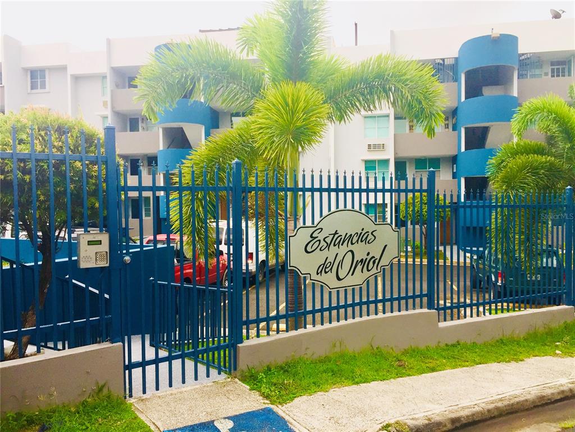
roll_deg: -0.7
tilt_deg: -0.6
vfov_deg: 48.2
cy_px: 216
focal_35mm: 29
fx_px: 482
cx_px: 288
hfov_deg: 61.7
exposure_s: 1/120
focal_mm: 4.15
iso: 40
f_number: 2.2
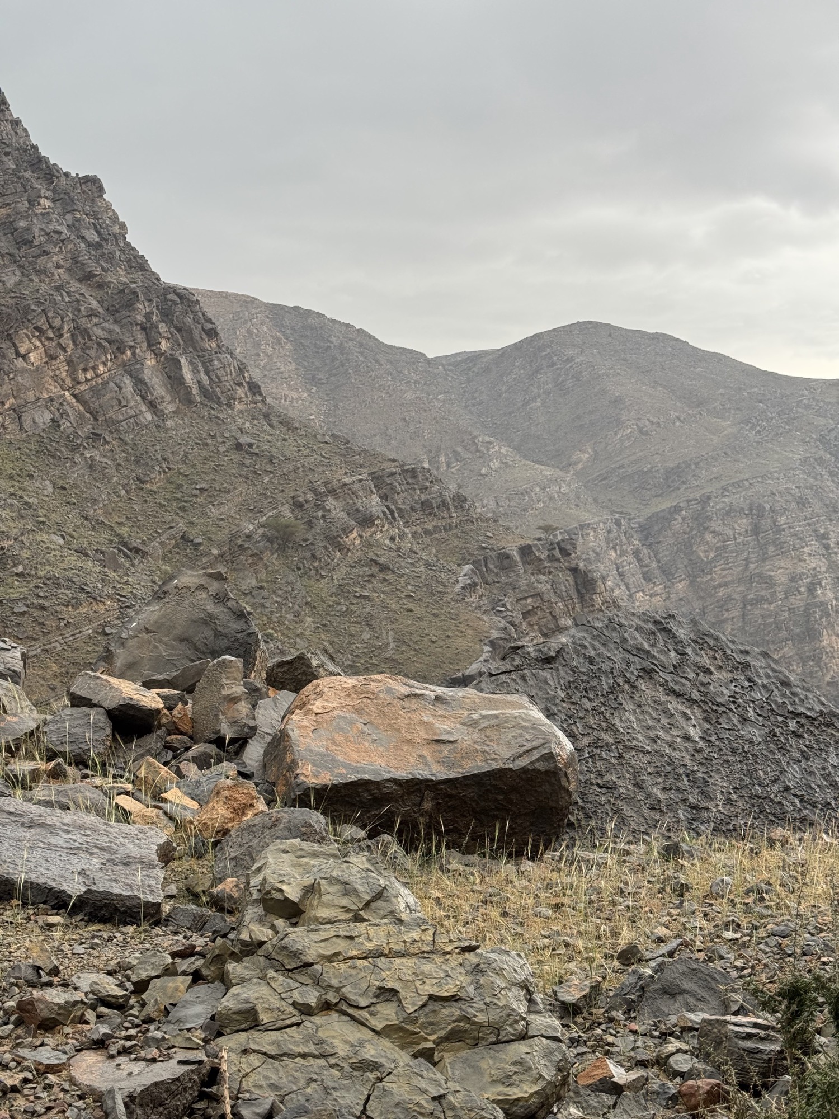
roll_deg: +3.6
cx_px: 420
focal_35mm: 48
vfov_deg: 39.7
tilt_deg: +0.7
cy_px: 560
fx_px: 1551
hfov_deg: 30.3
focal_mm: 6.76
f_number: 1.78
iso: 64
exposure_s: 1/347
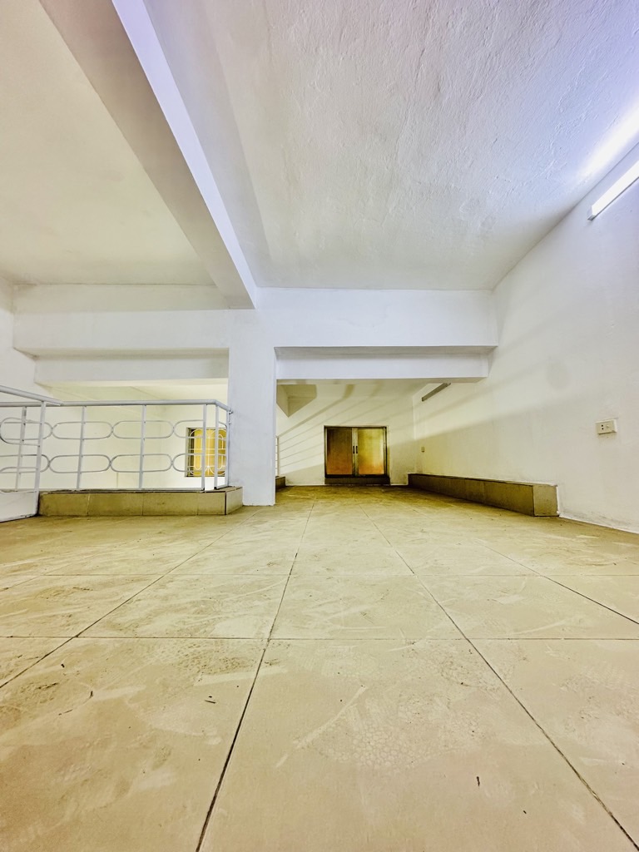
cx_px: 320
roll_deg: -0.8
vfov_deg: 102.1
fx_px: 345
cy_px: 426
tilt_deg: +7.0
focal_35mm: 14
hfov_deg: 85.7
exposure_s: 1/100
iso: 125
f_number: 2.2
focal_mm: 2.22
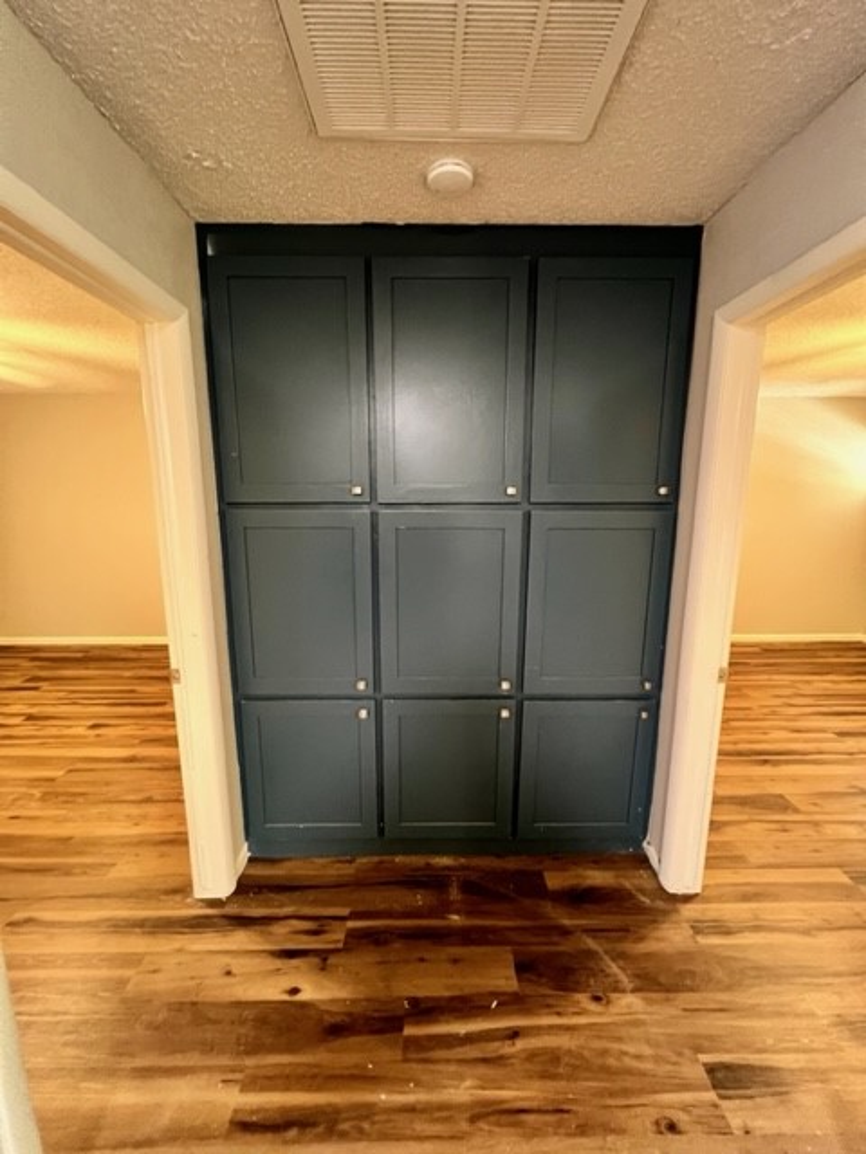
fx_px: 434
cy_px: 577
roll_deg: -0.8
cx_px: 433
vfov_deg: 106.2
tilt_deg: -9.3
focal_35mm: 13
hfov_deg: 89.9
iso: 1000
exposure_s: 1/40
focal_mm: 1.57
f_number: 1.8
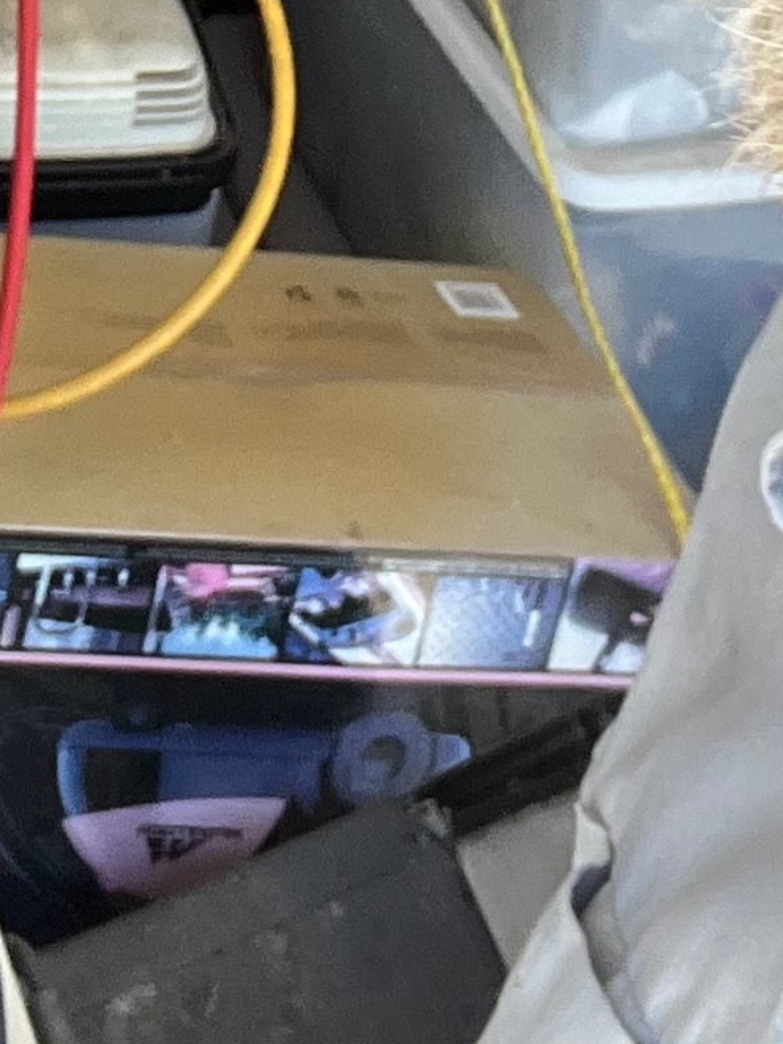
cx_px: 12
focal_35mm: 117
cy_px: -721
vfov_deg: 15.0
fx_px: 3529
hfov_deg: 12.5
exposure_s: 1/121
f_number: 2.2
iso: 50
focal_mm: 2.71
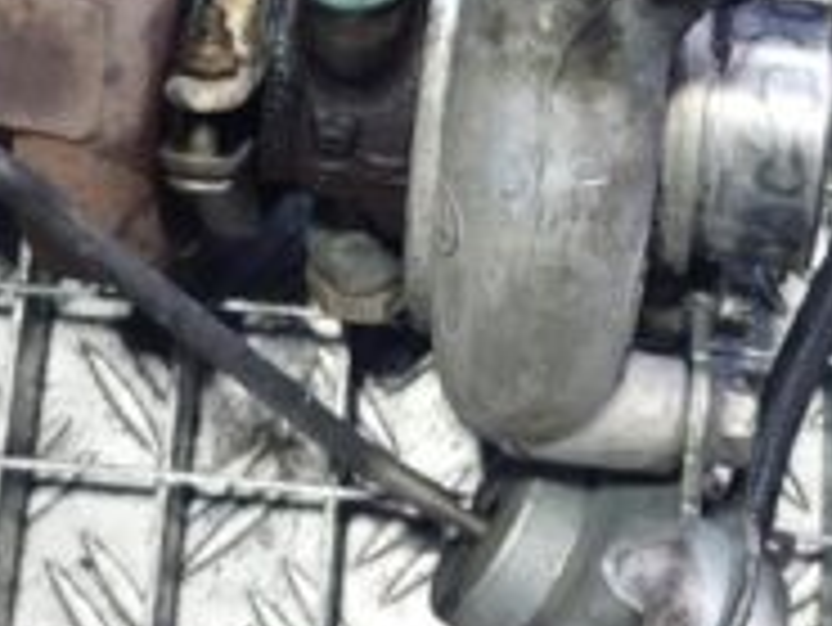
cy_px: -171
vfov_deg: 17.2
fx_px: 1948
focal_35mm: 81
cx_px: 373
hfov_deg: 24.1
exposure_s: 1/50
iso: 250
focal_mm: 5.23
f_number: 1.8
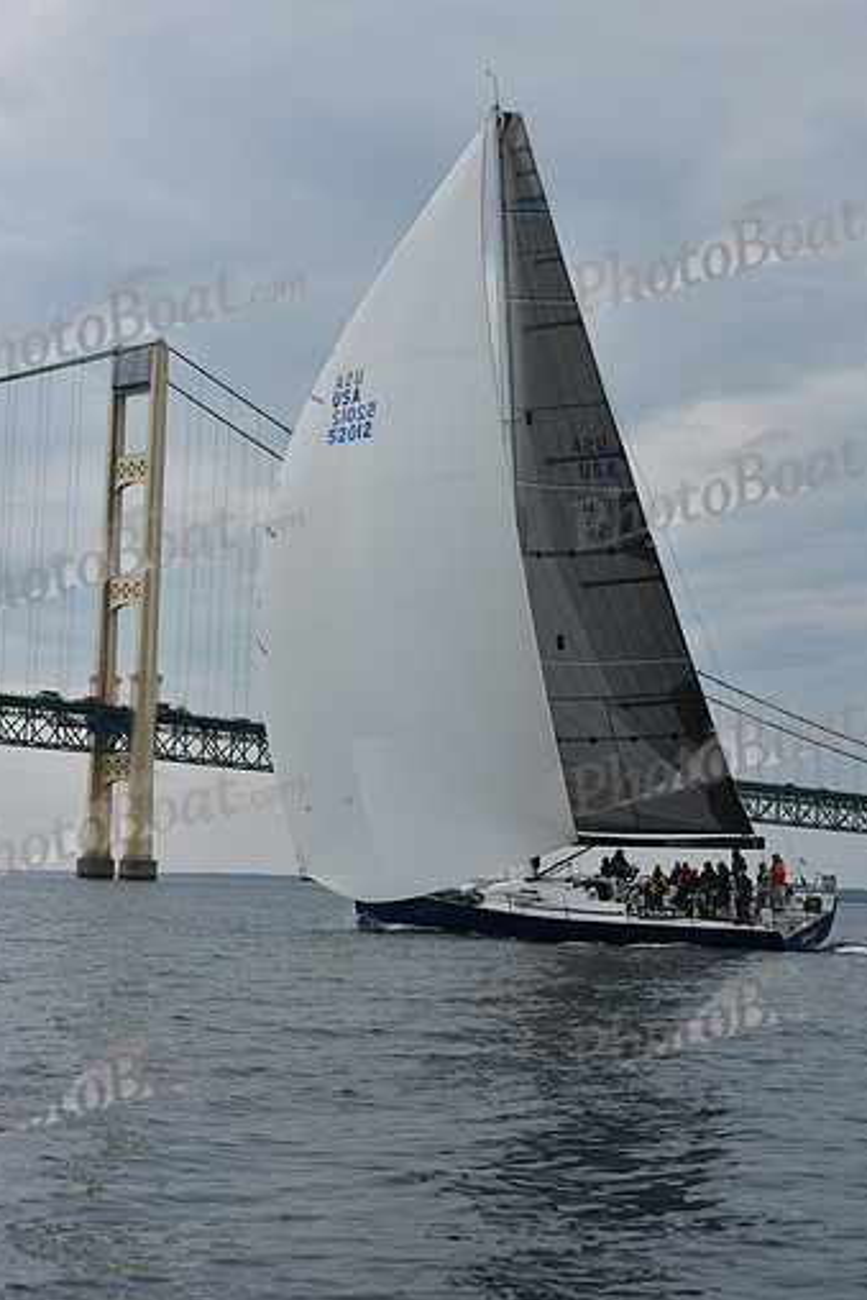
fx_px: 2888
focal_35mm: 80
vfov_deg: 25.4
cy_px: 655
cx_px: 439
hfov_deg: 17.1
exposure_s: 1/800
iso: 250
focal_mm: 70
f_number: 5.6
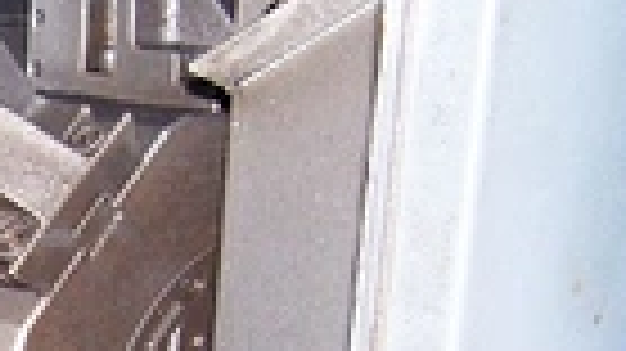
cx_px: -243
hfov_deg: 16.7
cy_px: 518
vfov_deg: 9.9
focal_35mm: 119
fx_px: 1974
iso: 140
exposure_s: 1/60
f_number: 2.8
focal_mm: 6.3
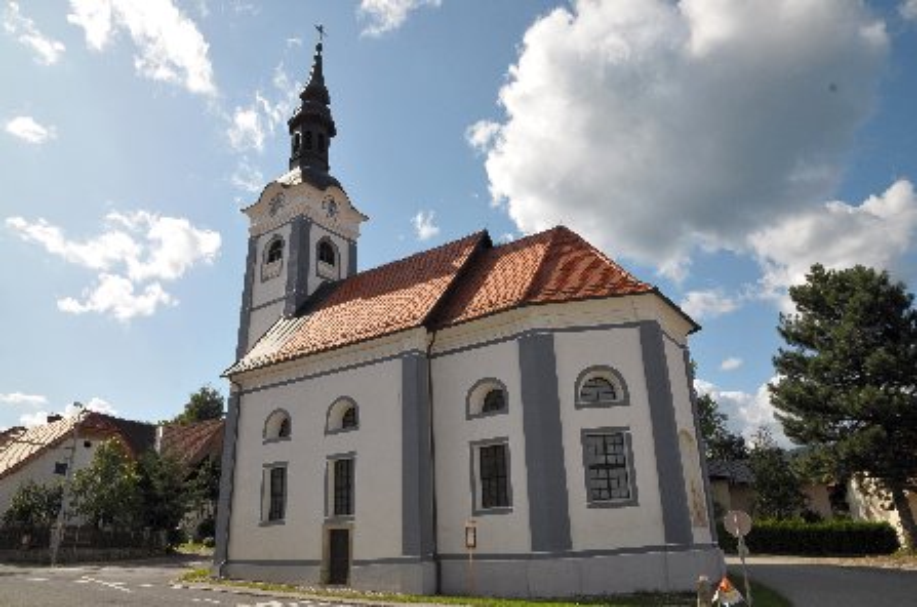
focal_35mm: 24
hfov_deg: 73.9
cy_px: 304
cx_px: 458
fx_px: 610
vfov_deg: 52.9
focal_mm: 16
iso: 400
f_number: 11
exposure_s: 1/500
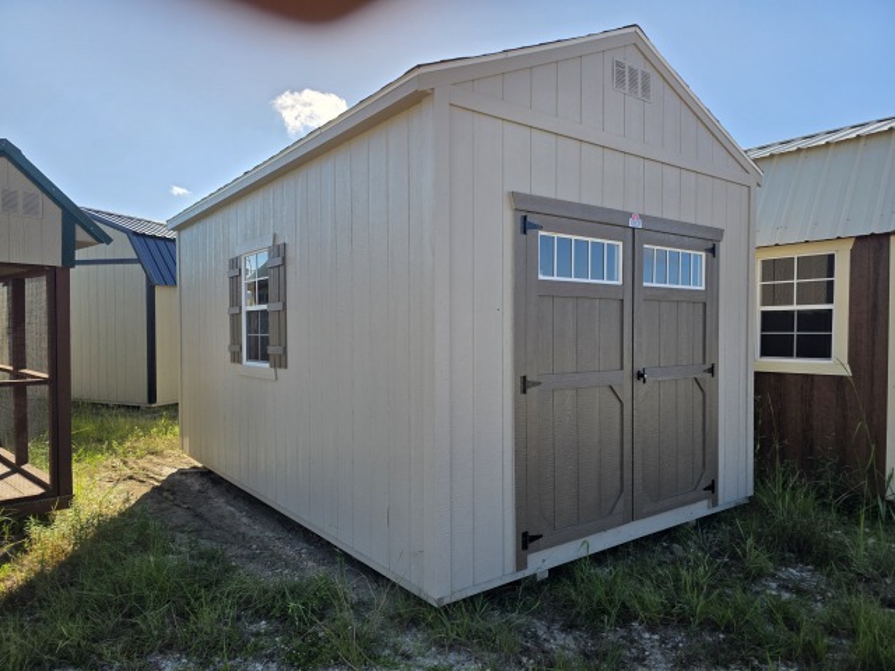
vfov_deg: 58.9
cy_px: 336
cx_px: 448
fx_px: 595
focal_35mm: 23
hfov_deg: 73.9
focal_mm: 6.3
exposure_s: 1/4766
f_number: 1.7
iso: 80
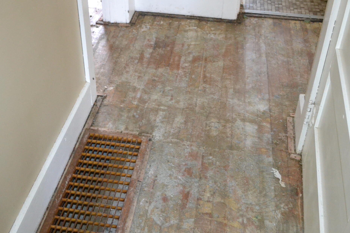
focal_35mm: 44
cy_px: 99
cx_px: 145
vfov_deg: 30.5
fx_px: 428
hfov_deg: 44.3
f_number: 3.5
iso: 2800
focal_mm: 18
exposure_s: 1/60
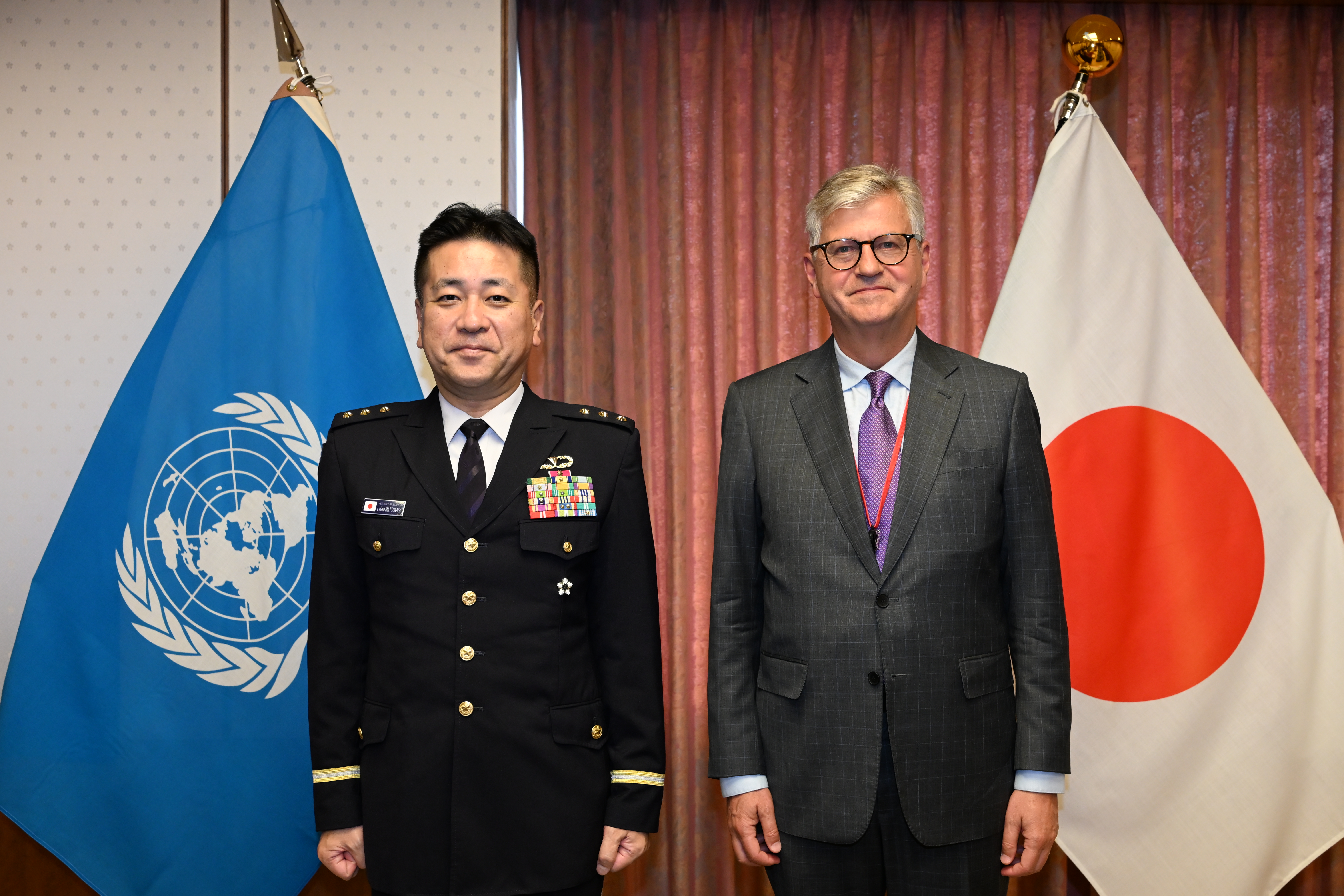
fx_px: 1531
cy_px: 448
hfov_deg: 47.4
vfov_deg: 32.6
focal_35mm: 41
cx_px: 672
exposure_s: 1/200
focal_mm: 41
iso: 2500
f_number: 5.6
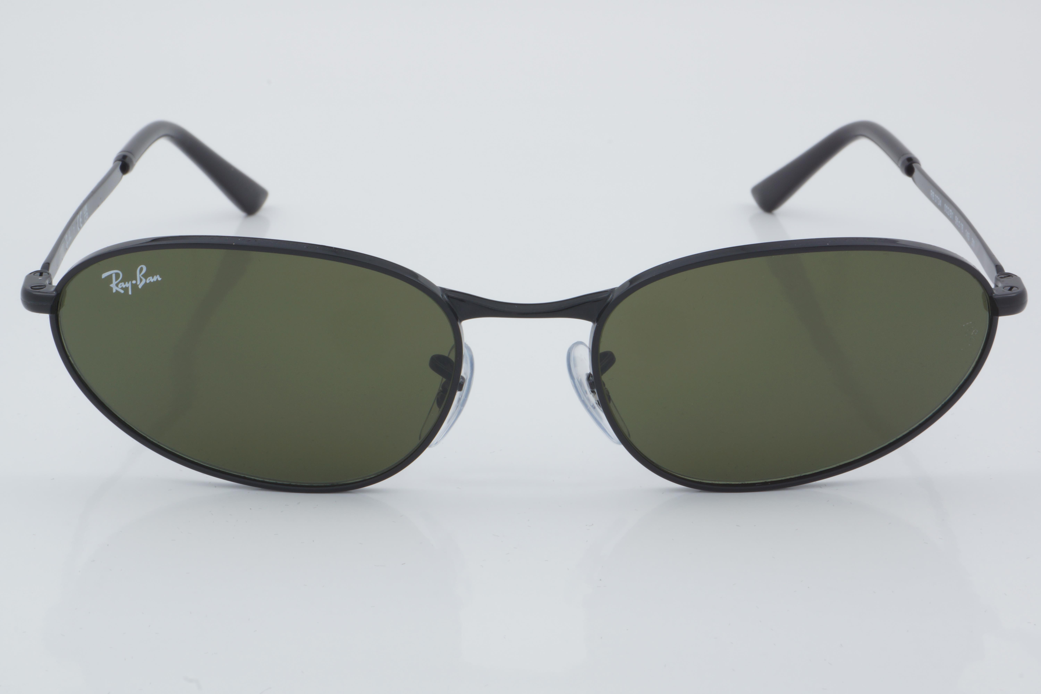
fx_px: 2385
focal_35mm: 82
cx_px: 520
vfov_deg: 16.6
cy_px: 347
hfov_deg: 24.6
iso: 100
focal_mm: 55
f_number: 32
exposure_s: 1/4
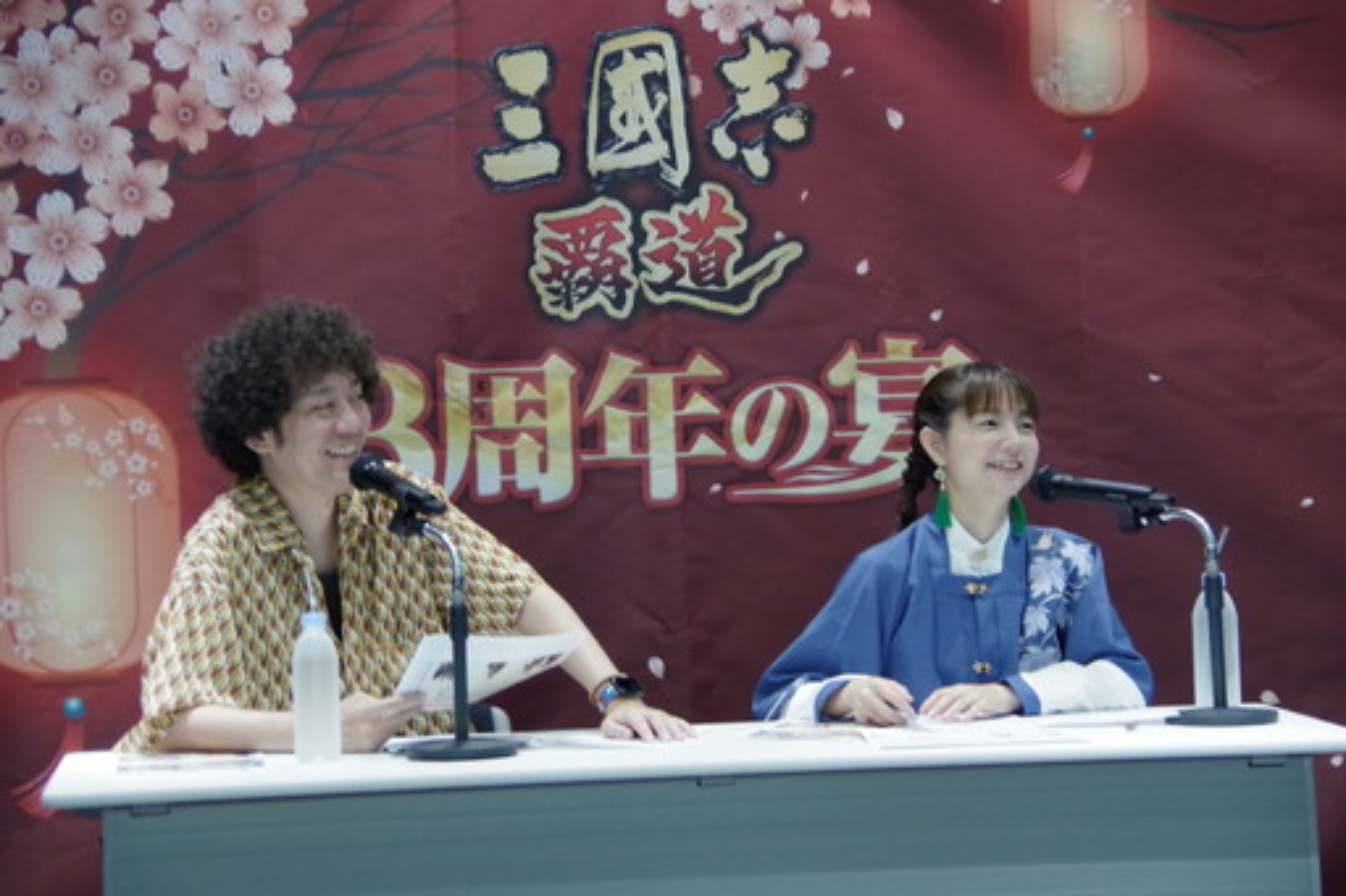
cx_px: 673
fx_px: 3812
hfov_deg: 20.0
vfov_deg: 13.4
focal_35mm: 102
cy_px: 448
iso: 3200
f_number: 4.5
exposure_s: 1/60
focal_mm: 68
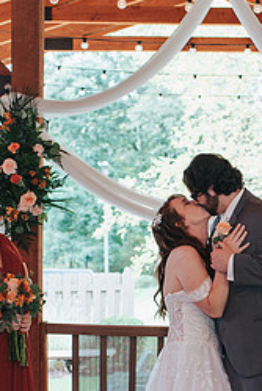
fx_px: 1177
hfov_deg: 12.6
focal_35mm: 108
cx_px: 227
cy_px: 352
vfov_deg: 18.6
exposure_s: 1/125
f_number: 3.2
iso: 220
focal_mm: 35
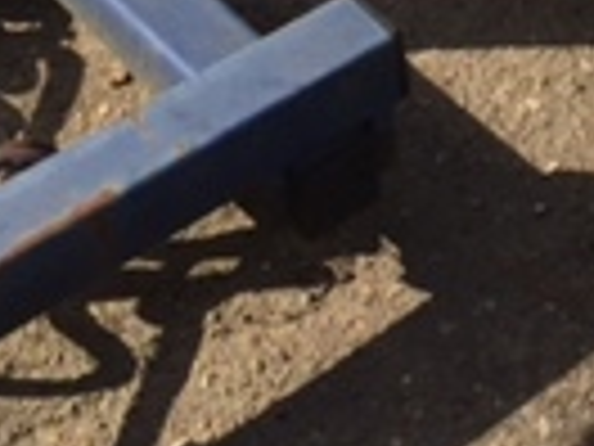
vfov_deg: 9.9
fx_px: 2420
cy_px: -392
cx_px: 976
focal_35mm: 141
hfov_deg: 13.0
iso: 32
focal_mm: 4.15
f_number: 2.2
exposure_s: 1/2825
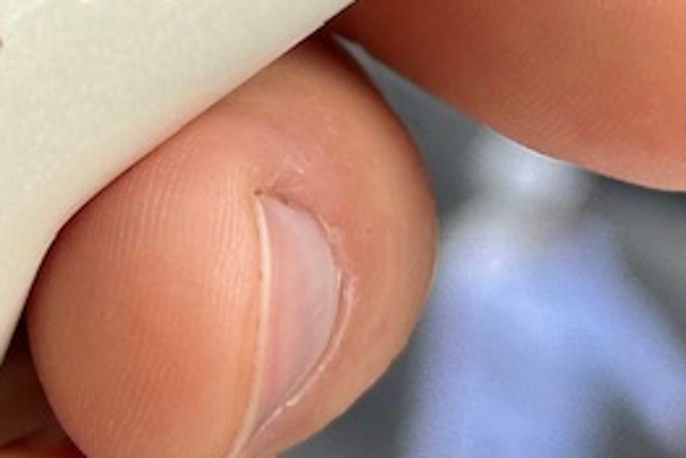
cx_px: 411
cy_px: -306
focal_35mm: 244
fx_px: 4652
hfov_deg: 8.4
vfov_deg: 5.6
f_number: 1.78
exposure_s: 1/489
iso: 64
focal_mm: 6.86
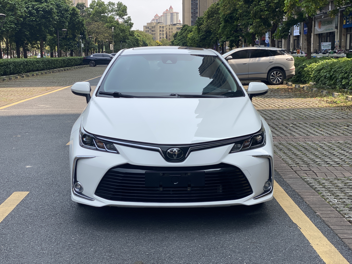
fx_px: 529
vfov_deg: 28.0
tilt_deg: -8.7
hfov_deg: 36.8
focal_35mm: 52
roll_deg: +0.9
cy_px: 132
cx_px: 176
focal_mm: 6
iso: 20
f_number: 2
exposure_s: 1/786
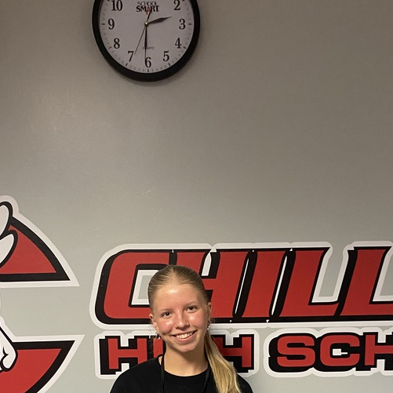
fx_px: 604
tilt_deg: -11.4
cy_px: 395
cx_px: 196
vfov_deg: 33.0
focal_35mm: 47
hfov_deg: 36.1
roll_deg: +0.4
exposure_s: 1/60
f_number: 1.8
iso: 320
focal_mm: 4.25
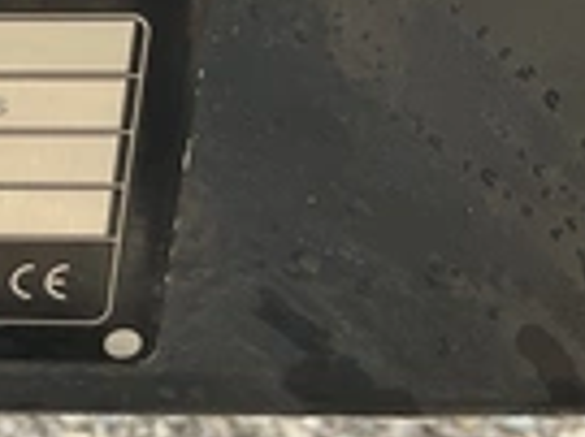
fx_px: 1452
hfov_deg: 20.2
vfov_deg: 17.0
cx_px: -247
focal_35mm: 86
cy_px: 104
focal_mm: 3
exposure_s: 1/122
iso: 25
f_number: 1.8
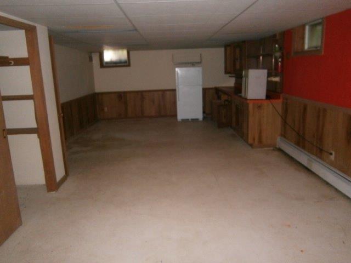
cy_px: 132
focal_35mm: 26
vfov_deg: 53.1
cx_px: 176
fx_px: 264
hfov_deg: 67.3
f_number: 2.8
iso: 320
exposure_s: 1/30
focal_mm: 4.7
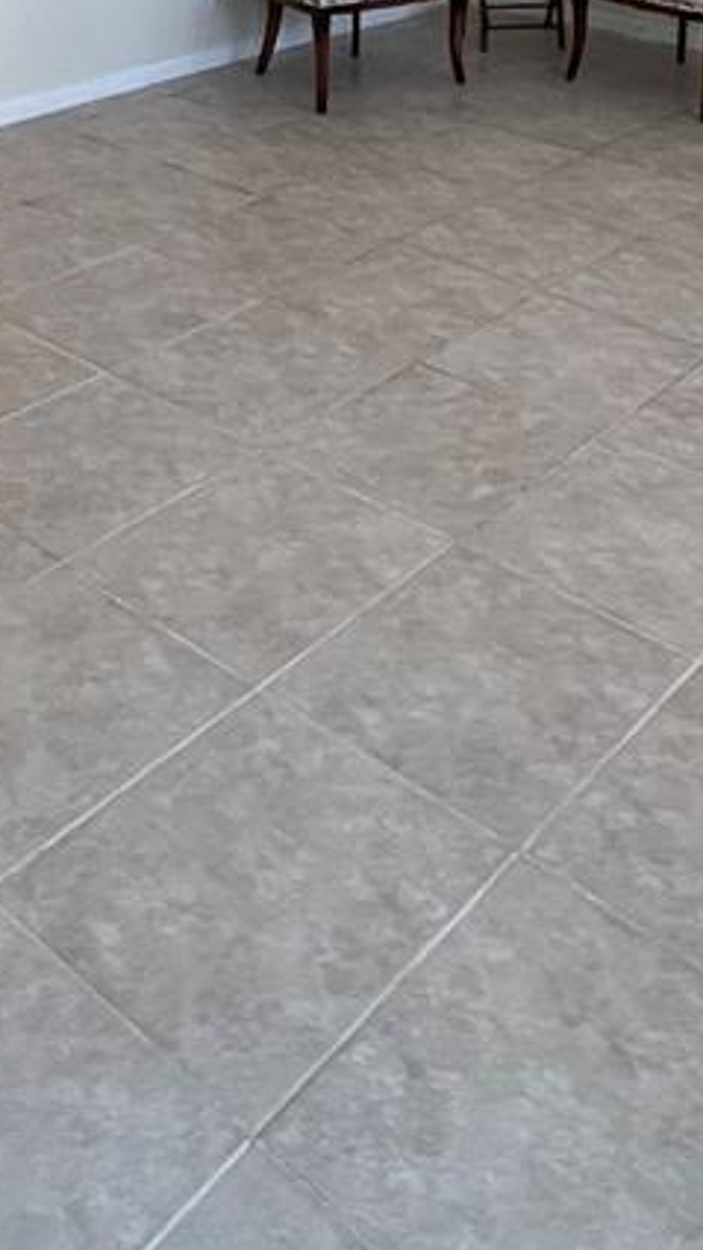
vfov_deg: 44.8
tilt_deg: -15.4
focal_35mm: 40
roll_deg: -2.3
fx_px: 1326
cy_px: 76
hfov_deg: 29.6
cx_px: 432
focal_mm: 1.57
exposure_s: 1/120
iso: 250
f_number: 1.8
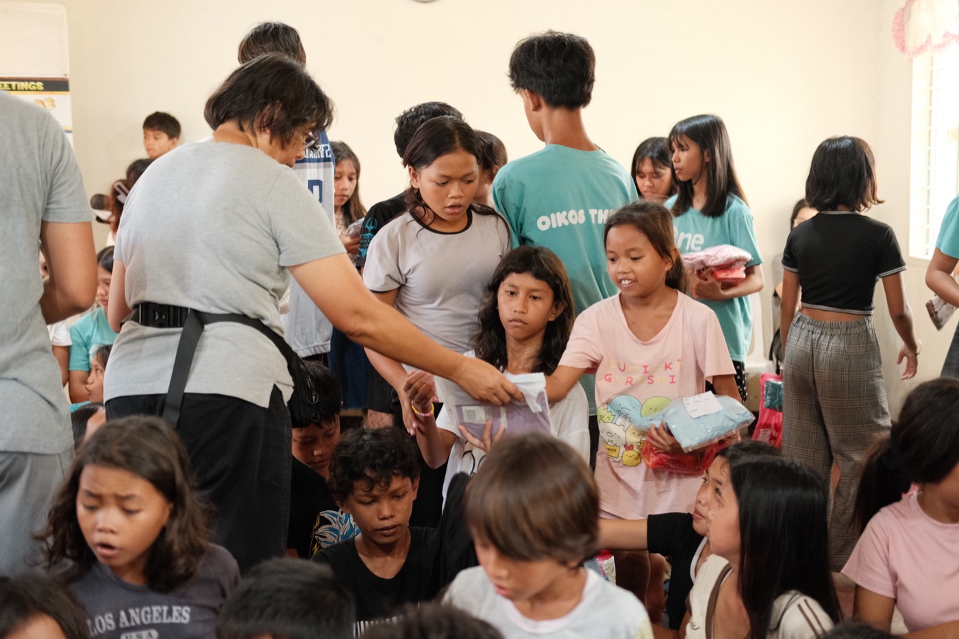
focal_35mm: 53
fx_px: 1412
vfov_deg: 25.5
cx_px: 480
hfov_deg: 37.5
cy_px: 320
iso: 1600
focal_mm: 35
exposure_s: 1/105
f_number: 2
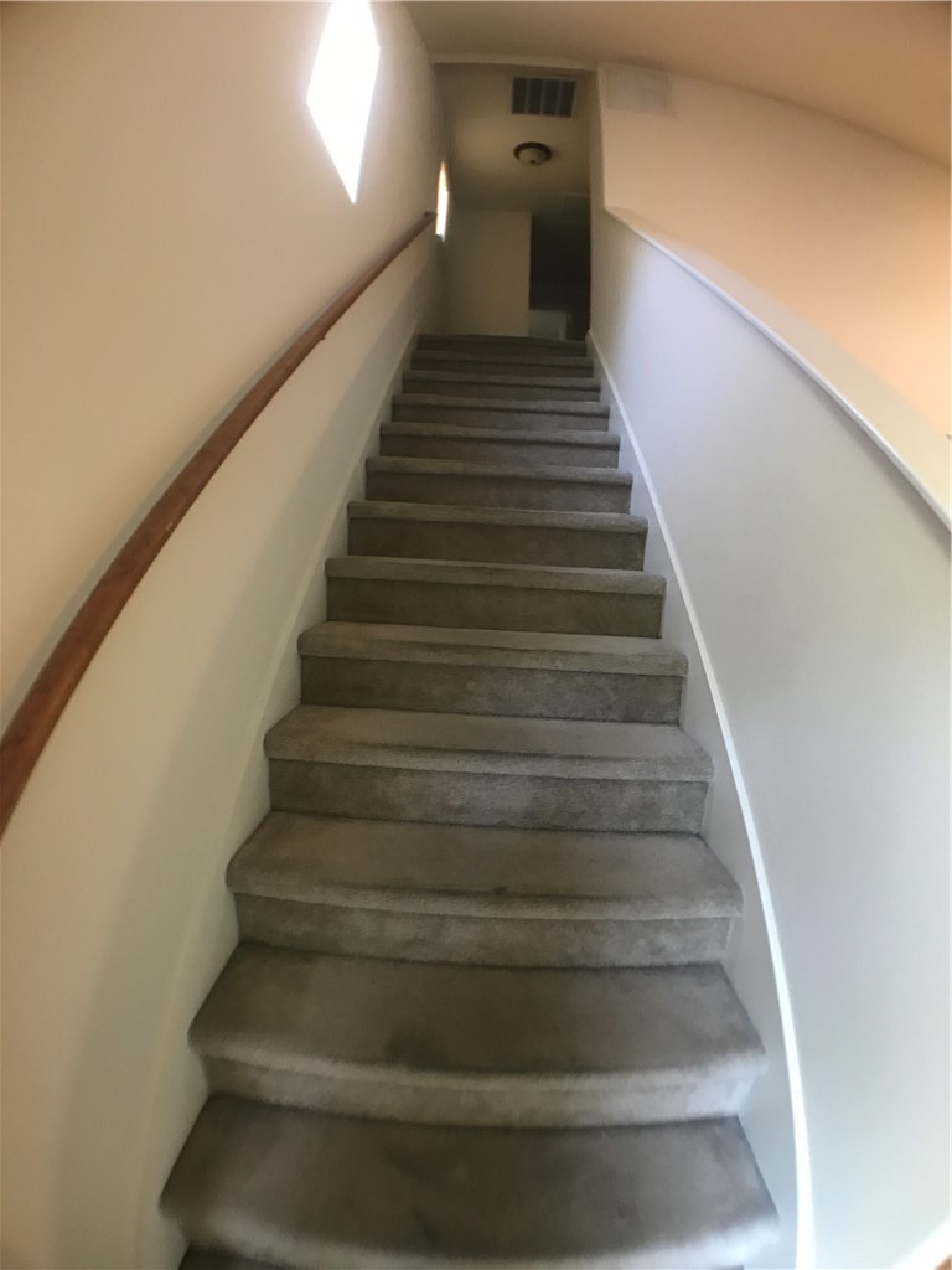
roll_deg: -2.9
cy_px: 635
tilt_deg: -8.8
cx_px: 476
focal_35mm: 28
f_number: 1.8
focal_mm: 3.99
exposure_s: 1/15
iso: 64
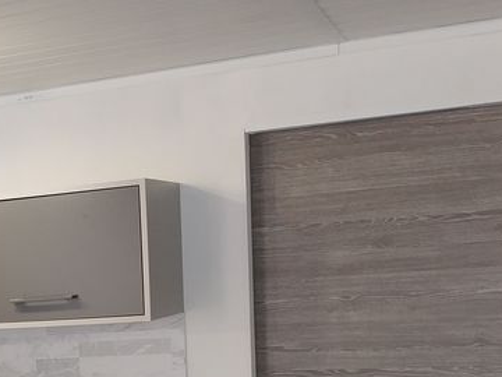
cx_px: -33
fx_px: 1291
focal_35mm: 89
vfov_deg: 15.9
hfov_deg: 21.0
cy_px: 468
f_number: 2
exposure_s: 1/25
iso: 183
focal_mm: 4.5
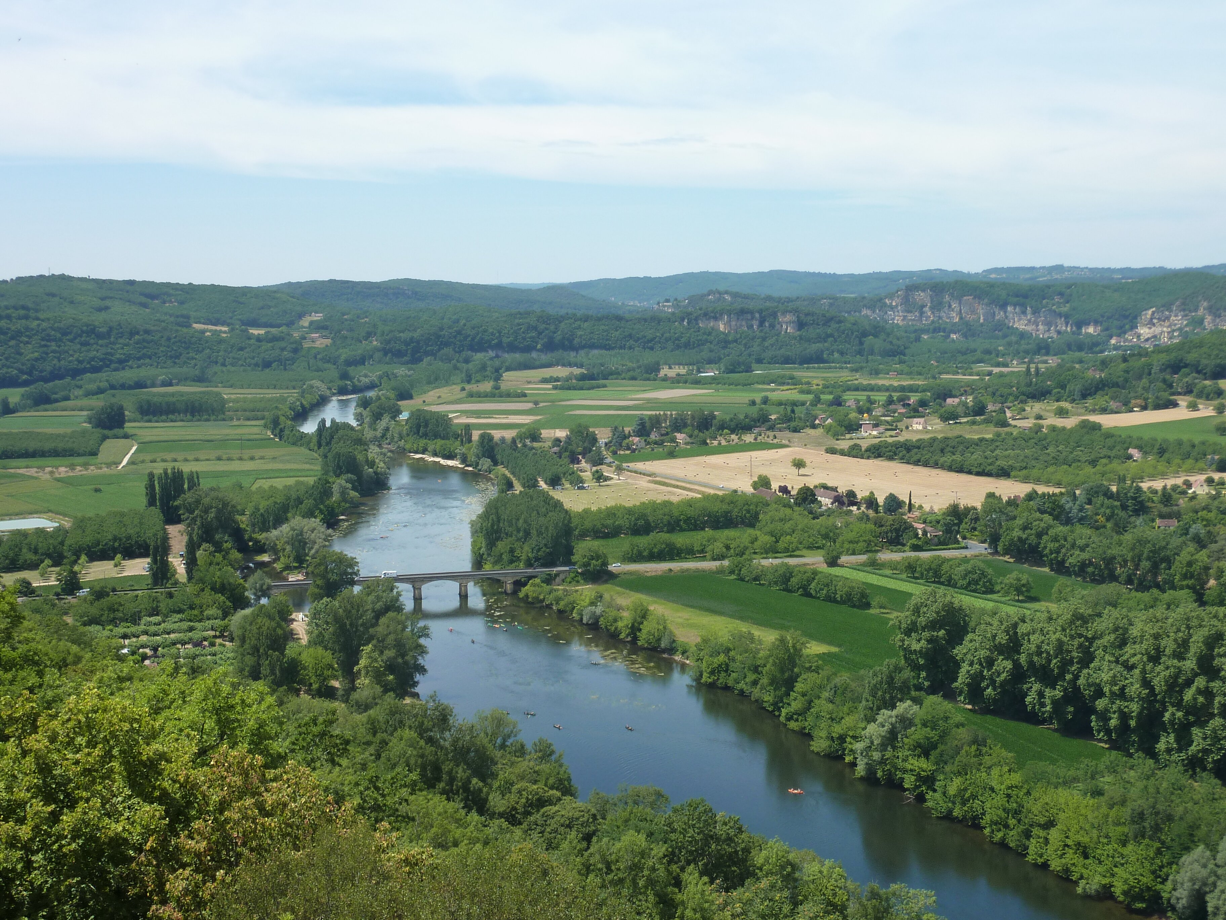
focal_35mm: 45
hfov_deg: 42.1
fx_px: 1594
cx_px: 613
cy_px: 460
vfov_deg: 32.2
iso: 125
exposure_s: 1/500
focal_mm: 7.3
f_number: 4.5
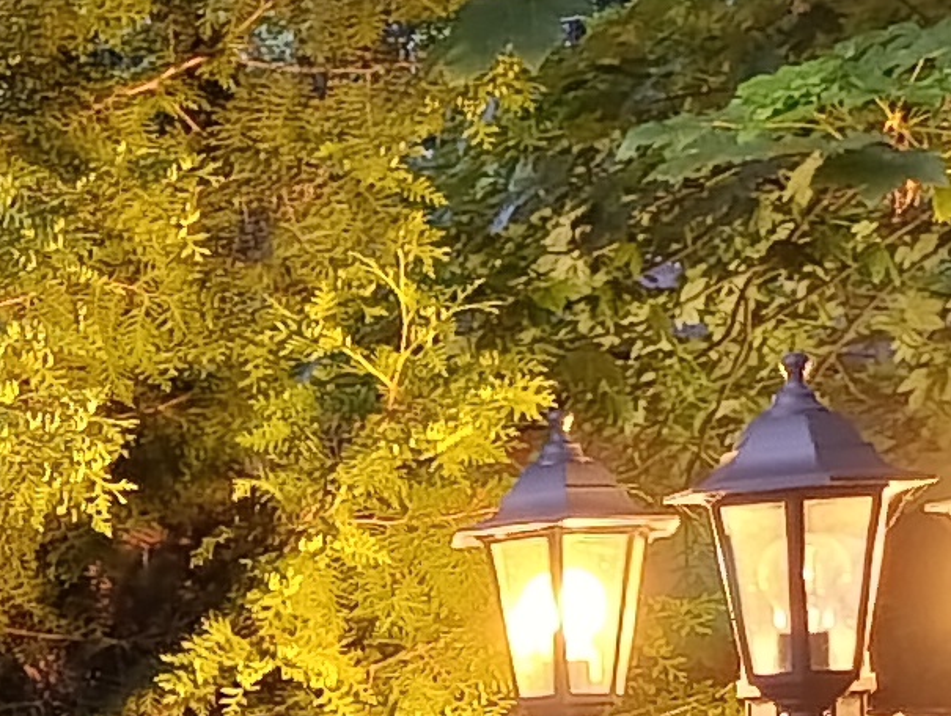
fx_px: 4266
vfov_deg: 9.4
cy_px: 966
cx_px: -1803
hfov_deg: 9.9
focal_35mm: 155
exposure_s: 1/14.3
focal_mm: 6.11
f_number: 1.65
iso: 1628
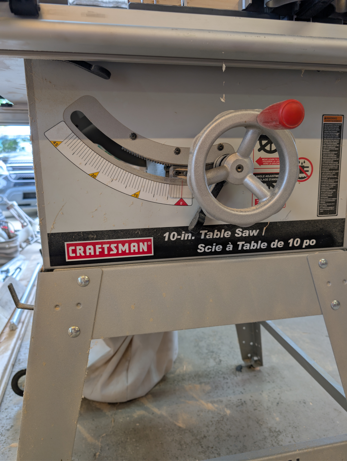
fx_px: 320
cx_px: 174
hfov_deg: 56.9
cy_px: 230
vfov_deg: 71.5
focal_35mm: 24
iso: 28
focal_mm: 6.9
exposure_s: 1/60
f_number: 1.68
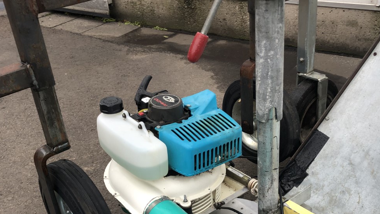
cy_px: 167
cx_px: 190
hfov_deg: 45.5
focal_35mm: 45
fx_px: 453
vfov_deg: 26.1
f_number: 1.8
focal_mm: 4
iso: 25
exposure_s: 1/120
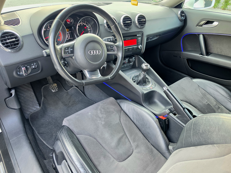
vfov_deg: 58.9
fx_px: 153
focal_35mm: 23
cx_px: 116
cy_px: 86
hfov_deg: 73.9
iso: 125
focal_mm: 6.5
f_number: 1.4
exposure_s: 1/101
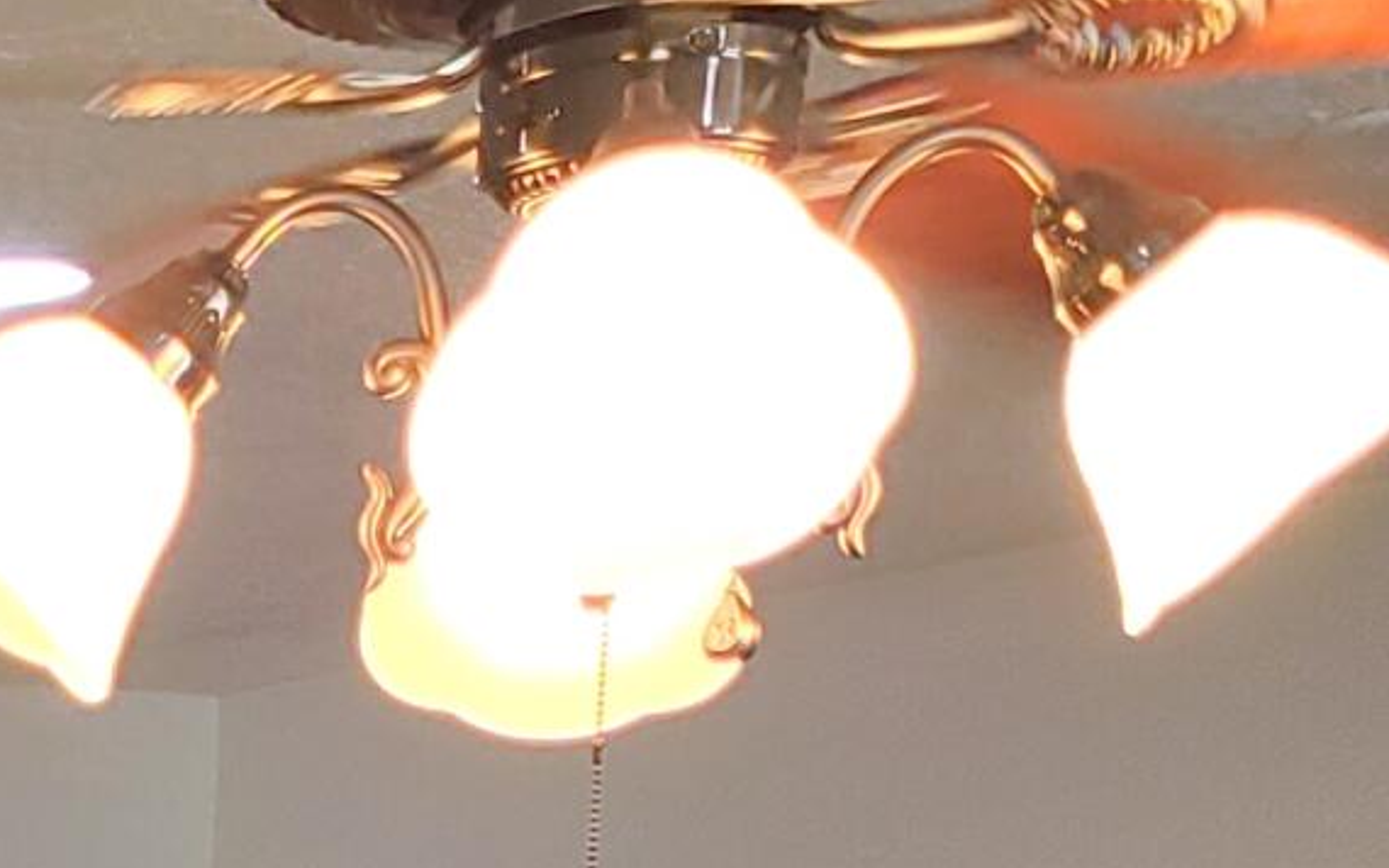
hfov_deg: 12.1
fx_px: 5488
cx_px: -1737
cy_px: 2450
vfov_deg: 8.0
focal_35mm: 145
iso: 250
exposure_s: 1/40
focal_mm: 5.4
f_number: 1.8
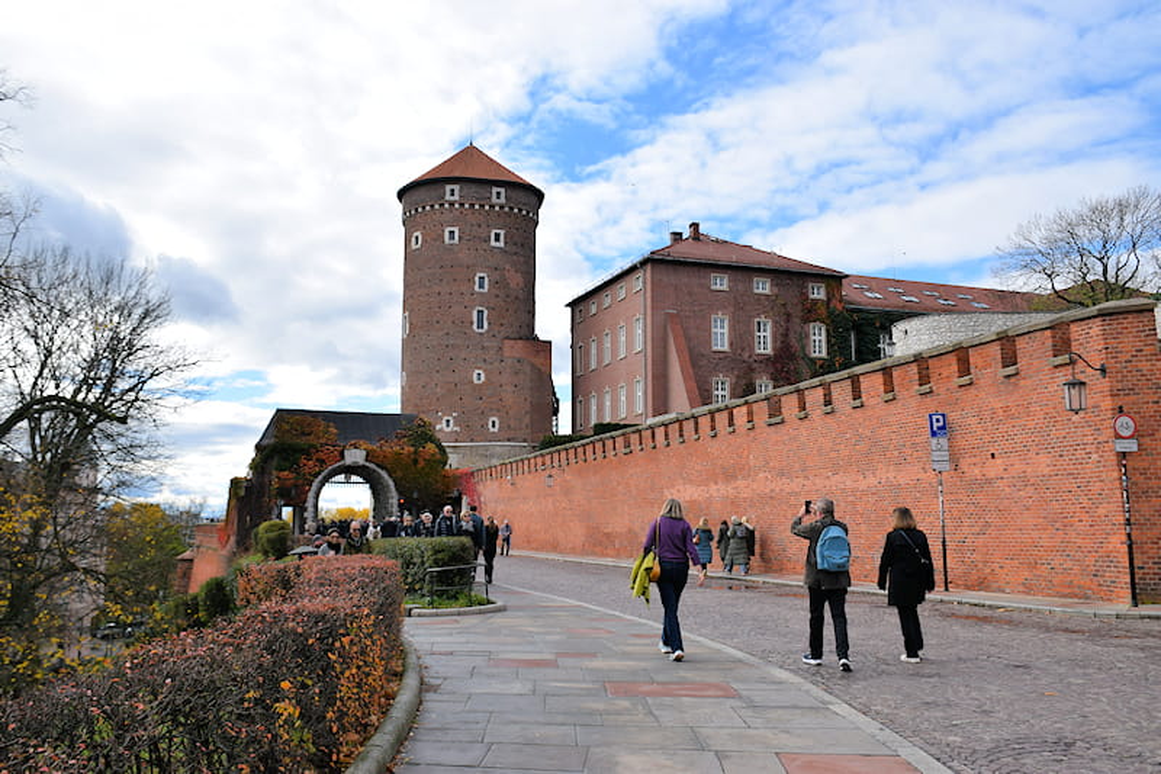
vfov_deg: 40.0
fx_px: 1064
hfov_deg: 57.2
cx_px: 580
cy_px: 387
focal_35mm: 33
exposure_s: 1/400
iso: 200
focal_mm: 22
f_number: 10
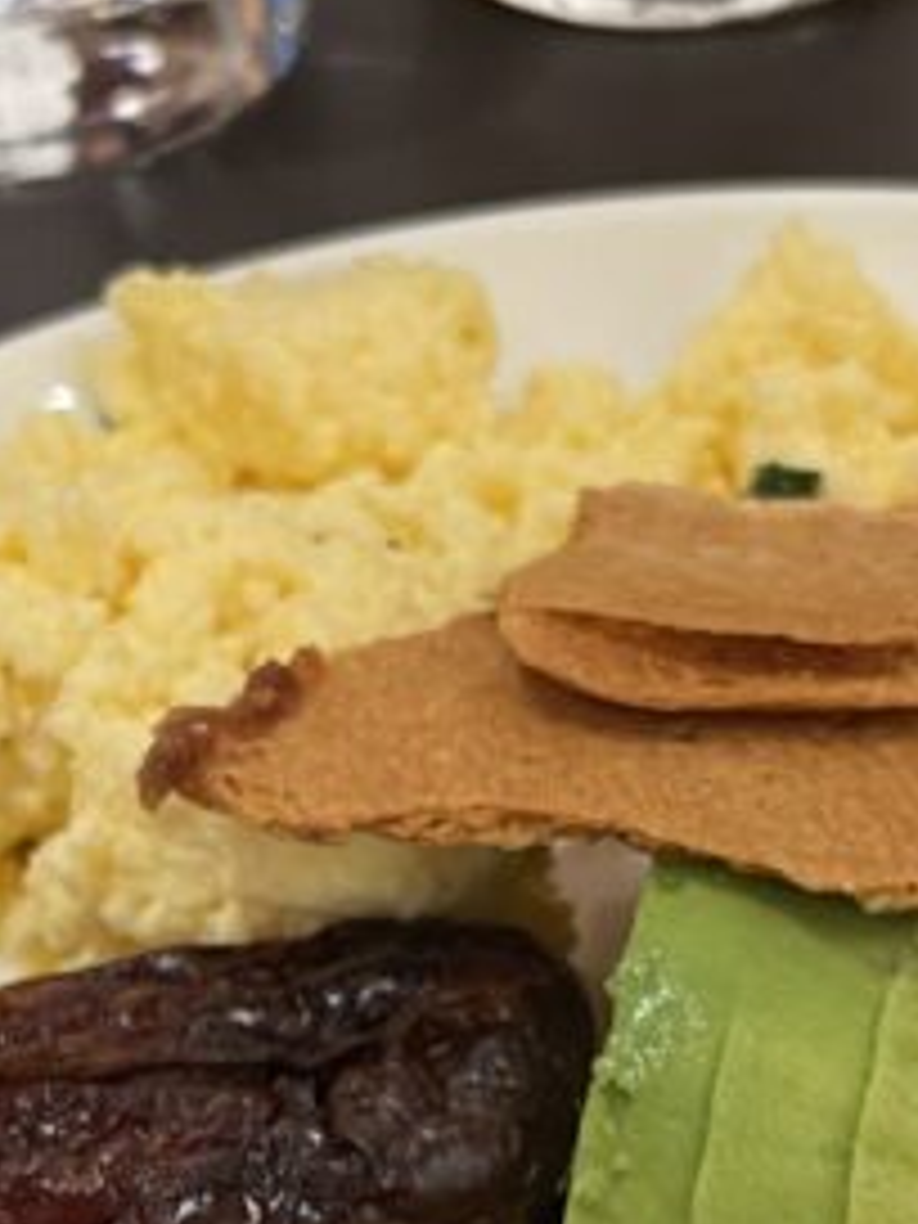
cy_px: 990
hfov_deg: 15.6
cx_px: 711
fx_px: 3324
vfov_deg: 20.6
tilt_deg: -45.3
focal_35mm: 94
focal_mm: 5.1
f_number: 1.6
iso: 160
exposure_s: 1/50
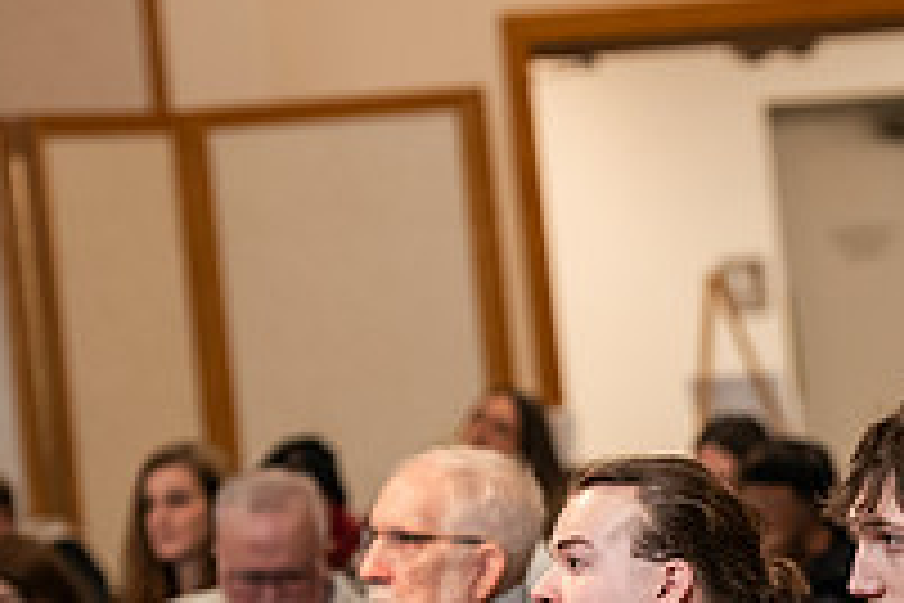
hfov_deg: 6.8
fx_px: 7608
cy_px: 700
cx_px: 891
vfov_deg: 4.5
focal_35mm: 303
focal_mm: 105
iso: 2000
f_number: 3.2
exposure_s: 1/200
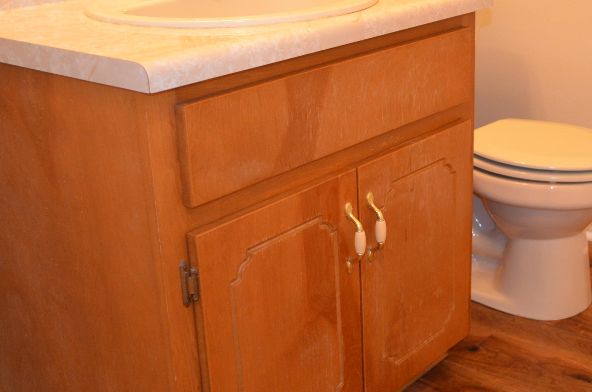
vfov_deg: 24.0
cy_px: 159
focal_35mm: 56
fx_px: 919
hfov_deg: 35.2
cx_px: 417
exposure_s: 1/60
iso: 1100
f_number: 3.8
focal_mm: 22
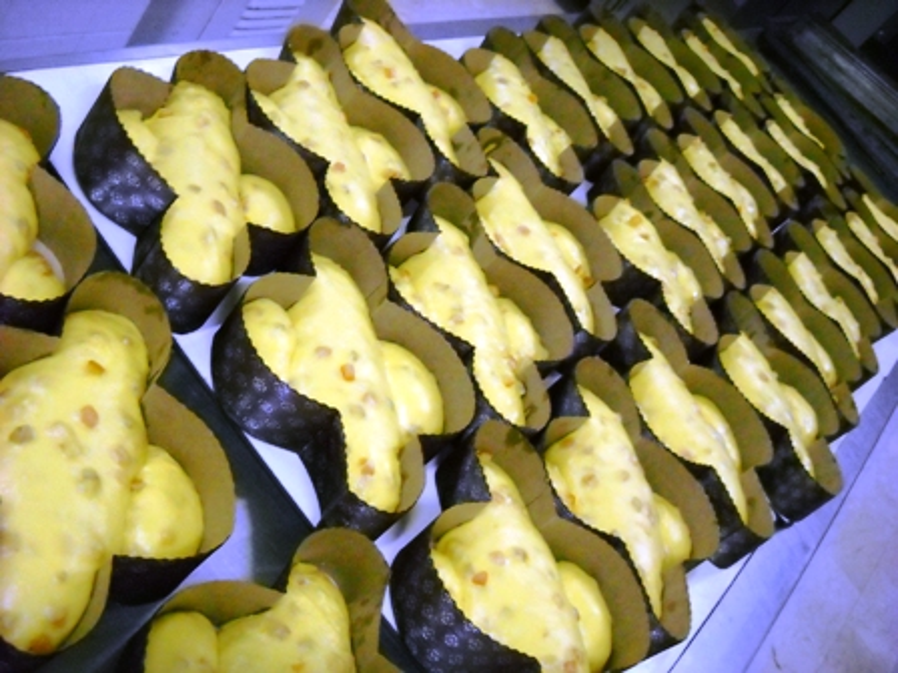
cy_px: 336
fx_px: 1064
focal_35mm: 41
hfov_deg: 45.8
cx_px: 449
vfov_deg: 35.1
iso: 800
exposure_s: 1/67
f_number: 3.1
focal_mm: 6.72
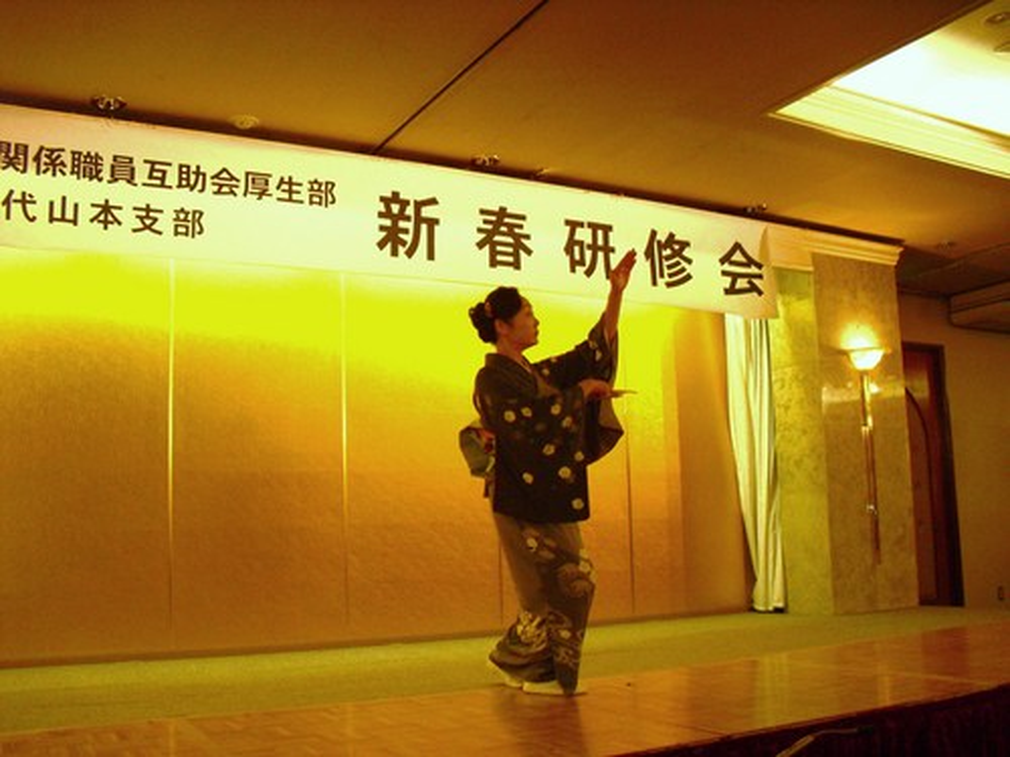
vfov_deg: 39.7
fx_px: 1050
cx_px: 505
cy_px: 378
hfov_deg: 51.4
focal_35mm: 36
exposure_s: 1/60
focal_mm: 6.3
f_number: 3.1
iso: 400
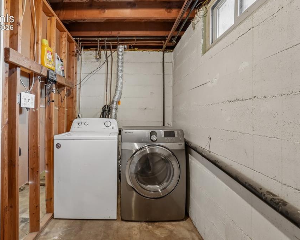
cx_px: 126
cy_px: 120
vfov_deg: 77.0
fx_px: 151
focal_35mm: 17
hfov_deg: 88.9
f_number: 8
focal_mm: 10
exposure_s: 1/3.33
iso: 400
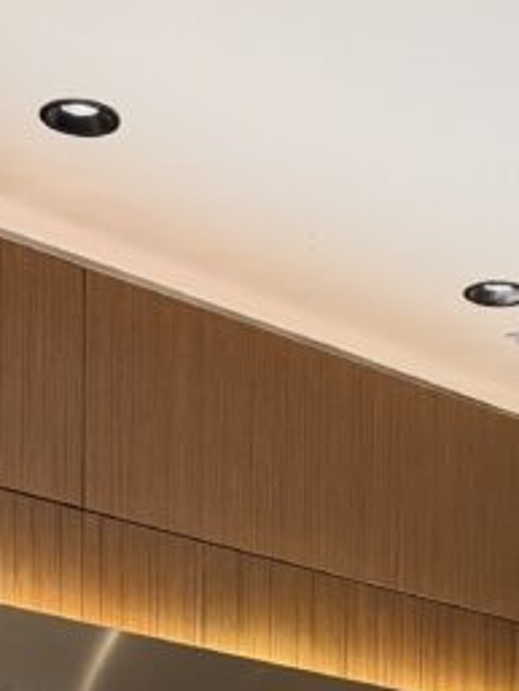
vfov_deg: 15.2
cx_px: 374
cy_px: 1239
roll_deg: -1.0
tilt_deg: -3.5
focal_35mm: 112
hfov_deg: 13.2
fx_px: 2237
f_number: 1.78
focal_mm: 6.76
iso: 320
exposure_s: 1/100
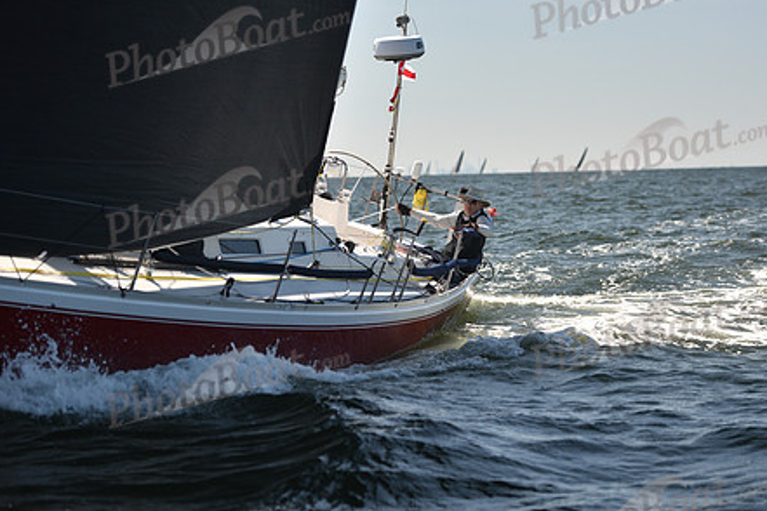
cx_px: 442
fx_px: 2663
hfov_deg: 16.4
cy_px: 269
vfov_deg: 11.0
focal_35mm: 125
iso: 250
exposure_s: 1/1600
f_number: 2.8
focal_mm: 95
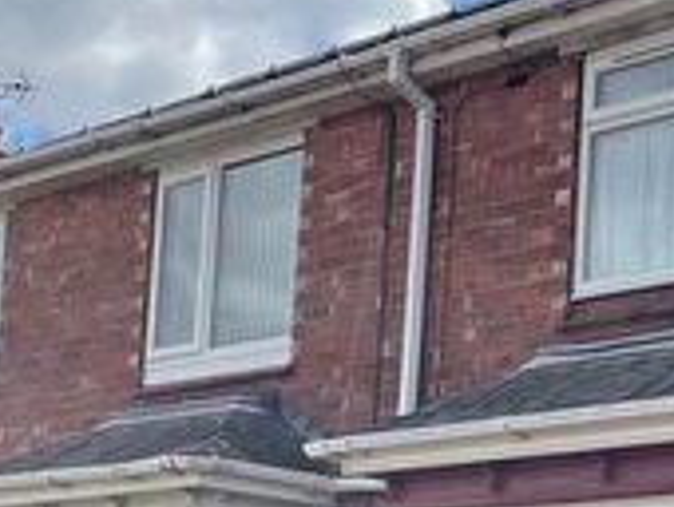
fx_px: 2086
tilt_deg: +7.5
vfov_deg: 13.6
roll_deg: -2.8
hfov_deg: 17.7
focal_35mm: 107
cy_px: 568
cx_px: 749
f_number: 1.6
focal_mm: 4.2
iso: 32
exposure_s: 1/2747
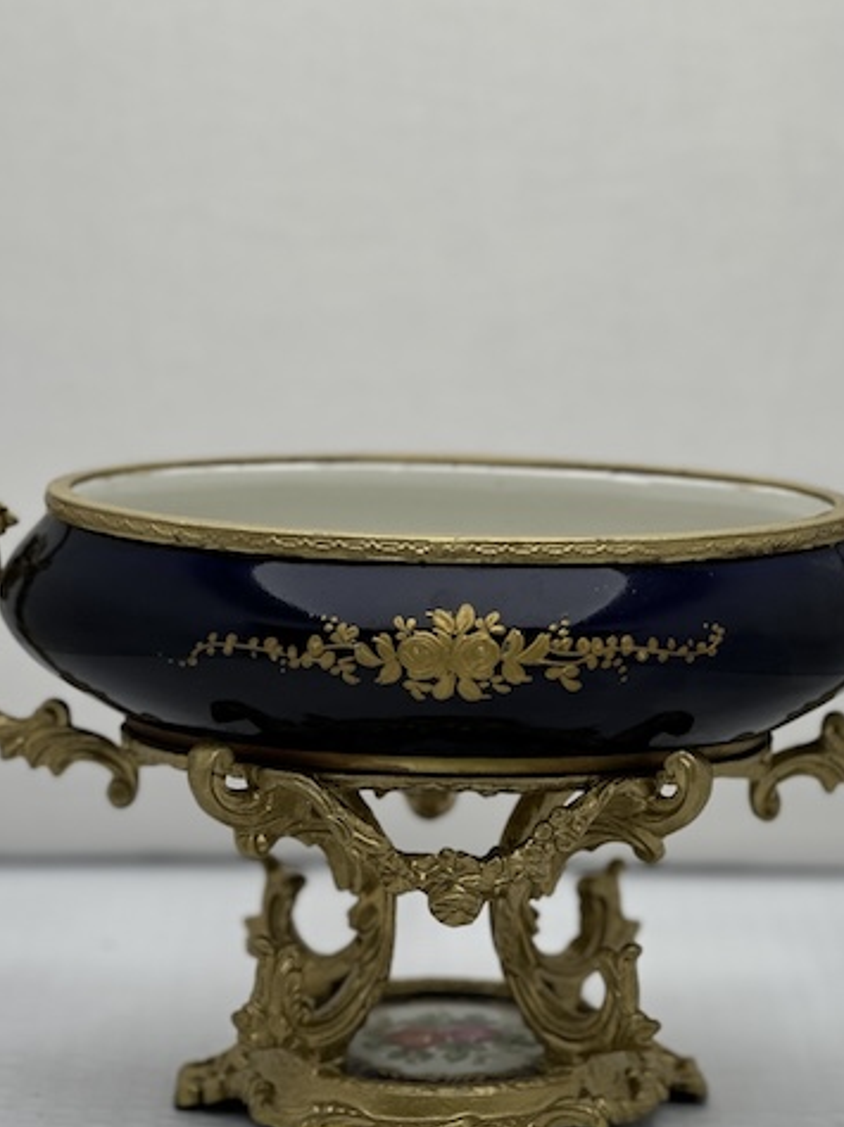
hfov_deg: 11.4
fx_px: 4230
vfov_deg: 15.2
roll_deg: -0.4
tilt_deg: -9.8
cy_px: 540
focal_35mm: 130
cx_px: 445
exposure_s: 1/132
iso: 20
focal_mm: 9
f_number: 2.8
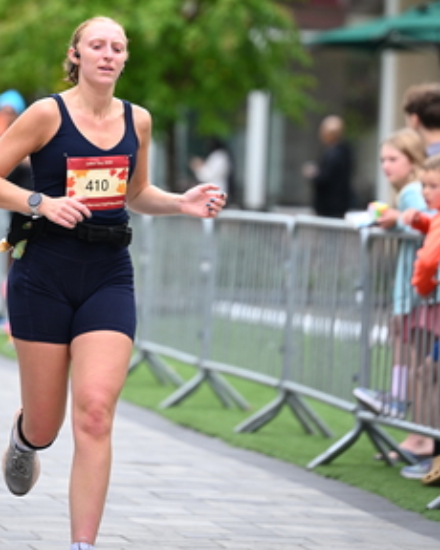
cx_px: 100
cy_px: 113
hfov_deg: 5.6
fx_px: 4530
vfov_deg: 7.0
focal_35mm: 278
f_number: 2.8
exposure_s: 1/2000
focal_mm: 155
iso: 640
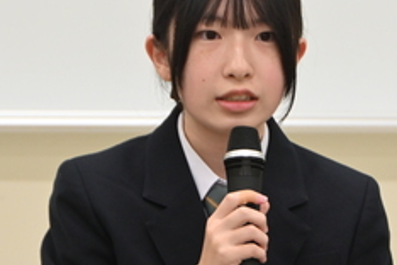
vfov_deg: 4.5
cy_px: 110
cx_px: 243
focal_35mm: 304
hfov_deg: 6.8
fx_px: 3353
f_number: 5.3
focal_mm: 95
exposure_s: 1/125
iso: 1600
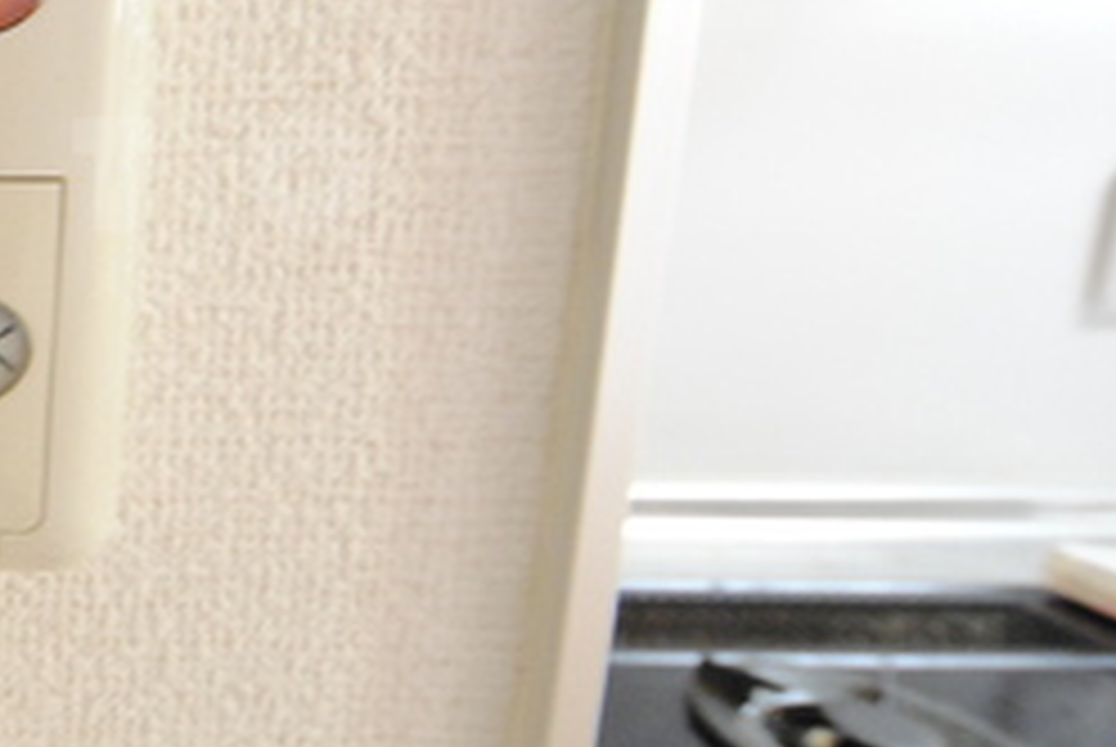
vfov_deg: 41.1
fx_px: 962
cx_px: -306
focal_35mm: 31
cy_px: 180
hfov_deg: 38.3
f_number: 4.5
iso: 1600
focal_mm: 8
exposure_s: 1/13
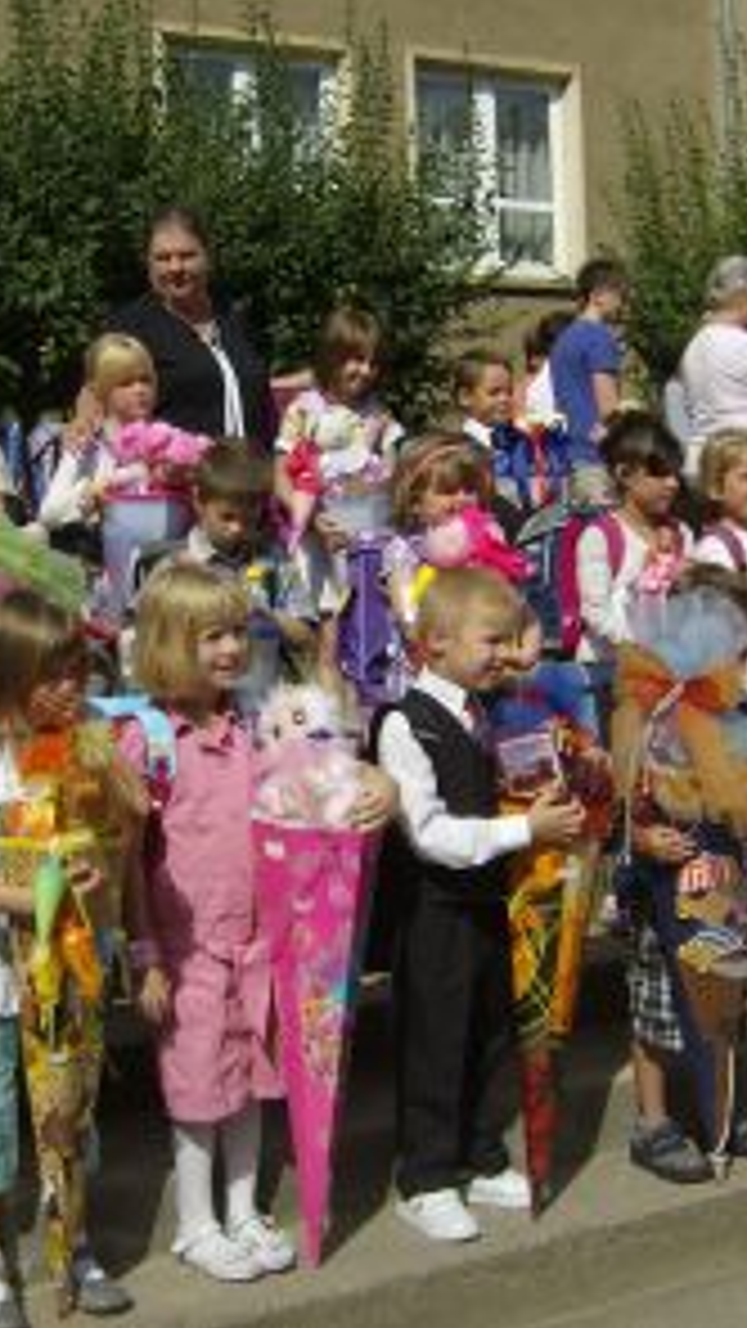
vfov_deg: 39.2
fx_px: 1866
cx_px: 284
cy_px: 662
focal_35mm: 53
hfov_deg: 22.6
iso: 100
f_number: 4.7
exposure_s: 1/956
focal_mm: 6
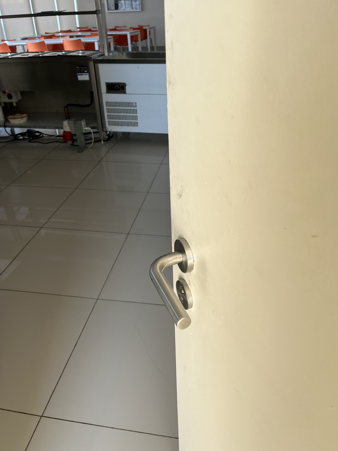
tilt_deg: -31.5
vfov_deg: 67.3
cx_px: 169
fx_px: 338
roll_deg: +2.3
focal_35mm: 26
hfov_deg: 53.1
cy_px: 226
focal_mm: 5.1
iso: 64
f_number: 1.6
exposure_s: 1/121
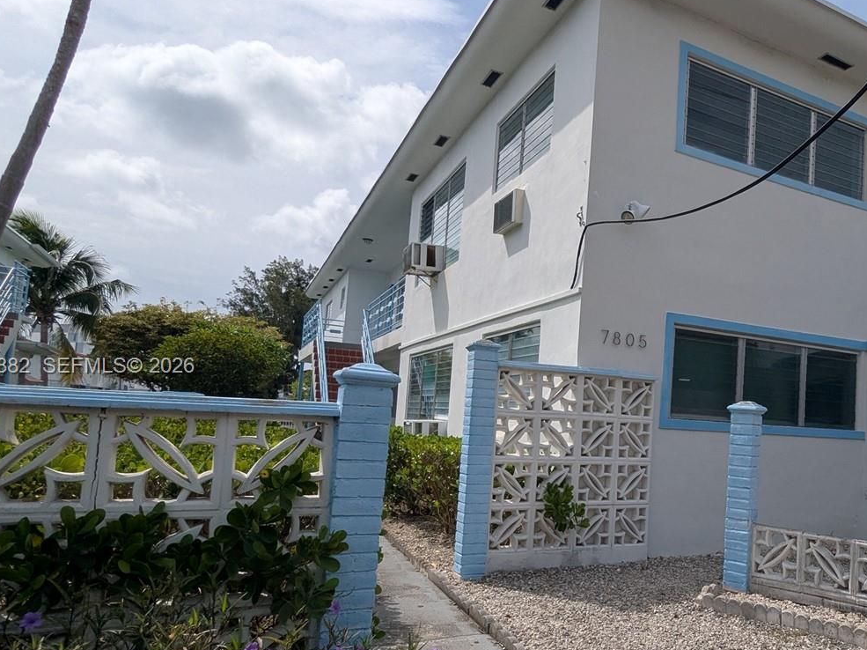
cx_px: 625
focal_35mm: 26
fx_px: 651
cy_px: 367
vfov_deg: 52.9
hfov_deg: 64.2
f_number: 2.2
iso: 49
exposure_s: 1/3205
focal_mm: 2.35
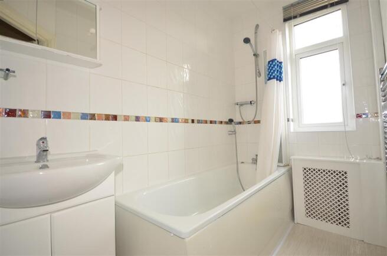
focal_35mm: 15
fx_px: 161
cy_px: 128
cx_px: 194
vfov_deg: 77.0
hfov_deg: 100.5
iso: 200
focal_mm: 10
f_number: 5
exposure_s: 1/20
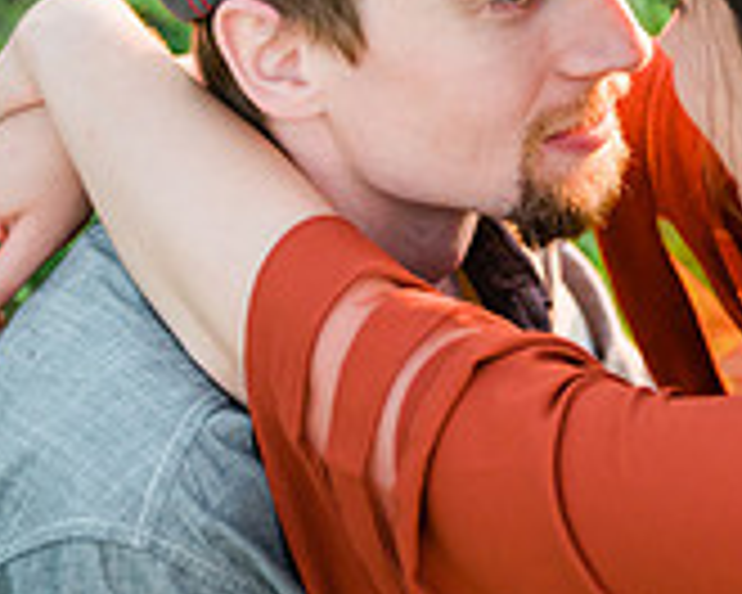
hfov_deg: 13.6
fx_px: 3096
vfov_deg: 10.9
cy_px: 158
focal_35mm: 141
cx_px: 504
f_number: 2.8
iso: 320
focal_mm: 55
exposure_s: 1/400
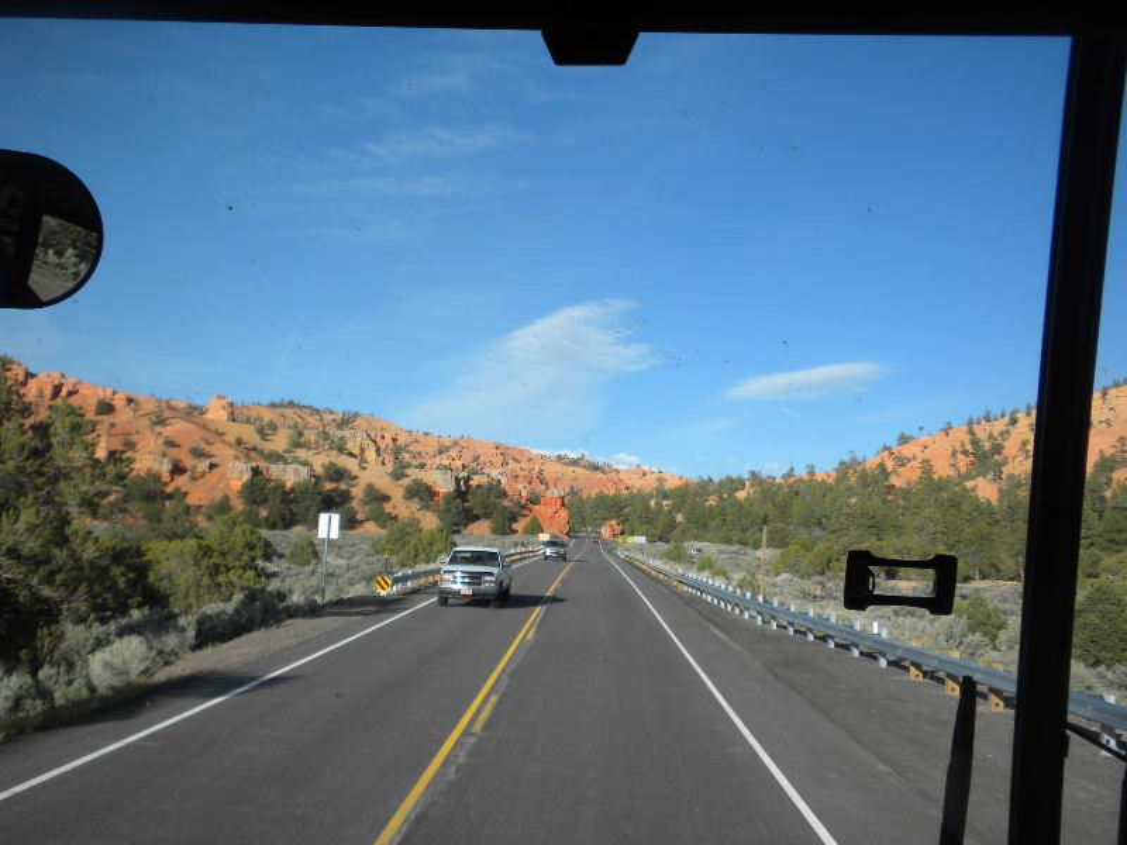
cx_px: 564
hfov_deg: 50.1
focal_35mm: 37
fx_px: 1205
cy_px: 422
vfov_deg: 38.7
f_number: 3.5
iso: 64
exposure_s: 1/591
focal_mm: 6.6
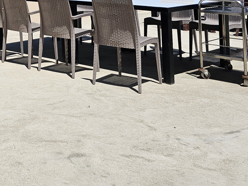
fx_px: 509
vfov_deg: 19.0
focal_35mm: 71
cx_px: -82
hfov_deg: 23.8
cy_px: -63
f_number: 1.7
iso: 10
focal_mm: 6.3
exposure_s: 1/2054
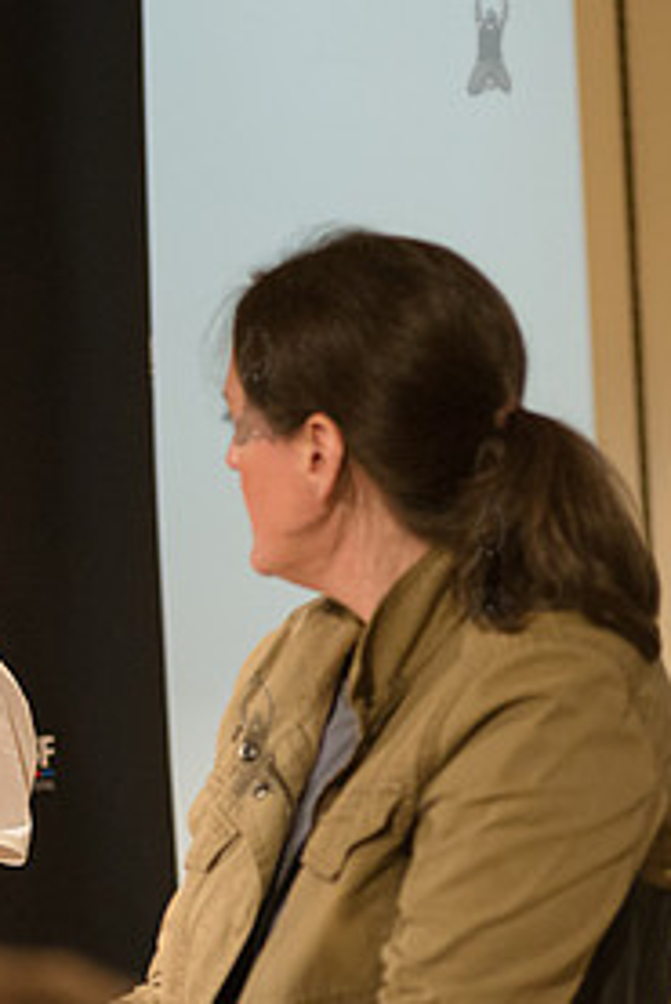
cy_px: 556
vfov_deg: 7.3
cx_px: -214
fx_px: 7902
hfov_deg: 4.8
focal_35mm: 283
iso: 2500
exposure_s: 1/200
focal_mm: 135
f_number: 4
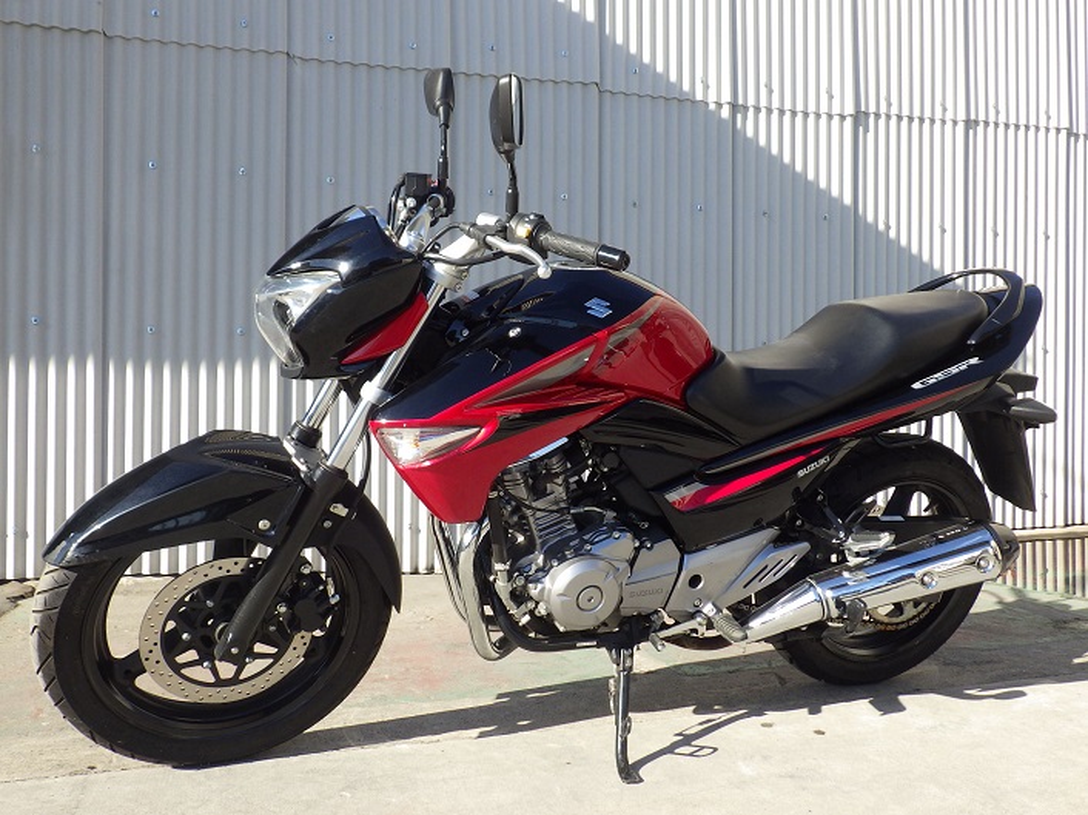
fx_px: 880
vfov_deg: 49.7
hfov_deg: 63.5
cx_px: 544
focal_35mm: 28
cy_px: 408
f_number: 4.2
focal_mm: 5
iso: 125
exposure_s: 1/400
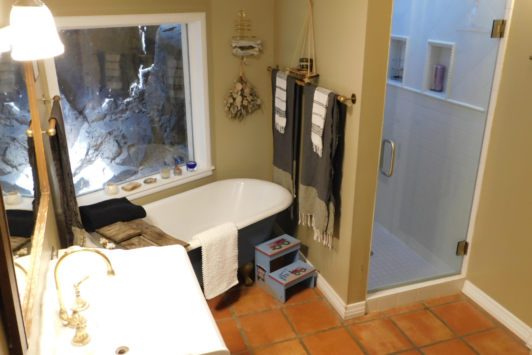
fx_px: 473
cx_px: 263
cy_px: 175
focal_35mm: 32
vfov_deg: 41.1
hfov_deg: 58.7
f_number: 3.2
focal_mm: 5.3
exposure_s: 1/25
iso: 400
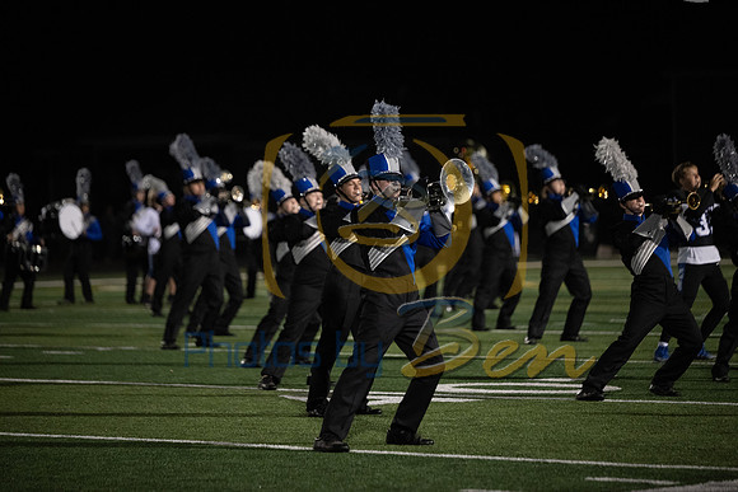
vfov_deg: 7.9
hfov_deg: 11.7
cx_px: 369
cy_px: 246
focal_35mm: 175
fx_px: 3588
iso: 5000
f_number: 2.8
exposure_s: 1/1250
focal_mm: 175
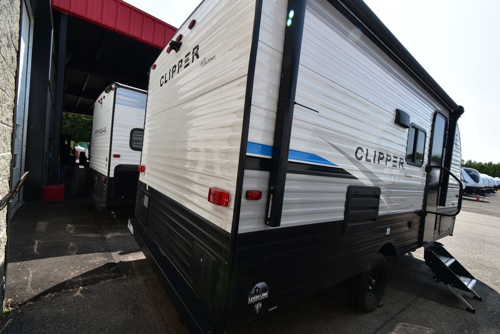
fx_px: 209
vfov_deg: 77.4
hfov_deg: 100.3
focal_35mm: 15
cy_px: 167
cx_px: 250
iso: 100
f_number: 13
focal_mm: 10
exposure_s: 1/60
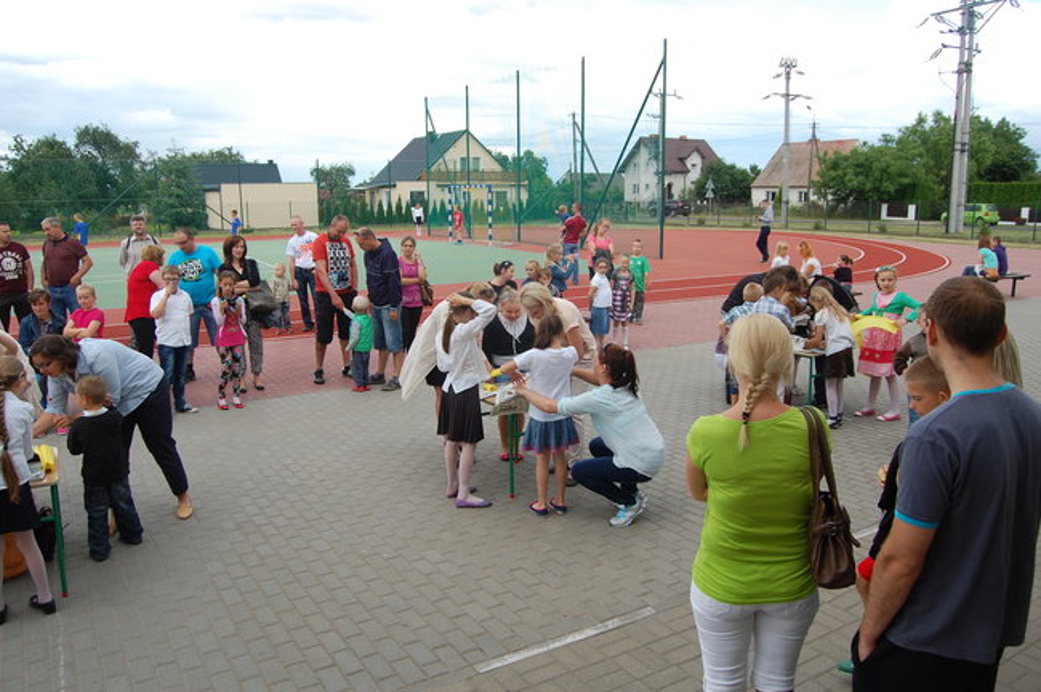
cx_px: 520
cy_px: 346
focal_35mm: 27
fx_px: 780
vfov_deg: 47.8
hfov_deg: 67.4
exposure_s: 1/160
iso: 200
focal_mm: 18
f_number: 6.3
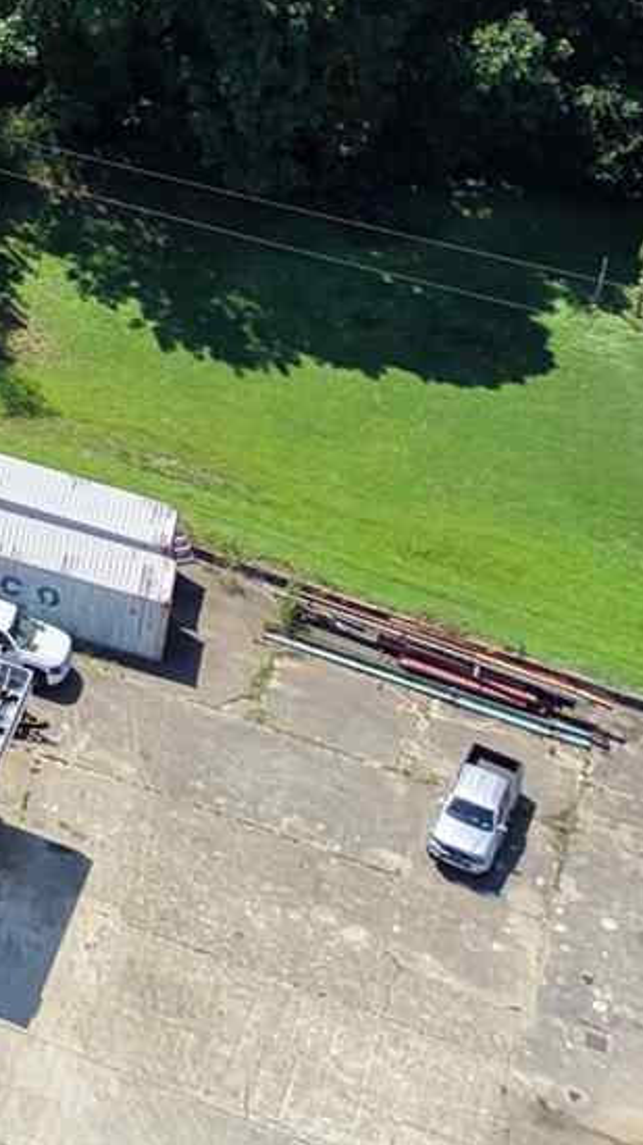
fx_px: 4429
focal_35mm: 146
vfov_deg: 13.1
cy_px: -1014
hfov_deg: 7.2
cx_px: -1405
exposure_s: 1/6000
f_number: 1.8
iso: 400
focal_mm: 8.67
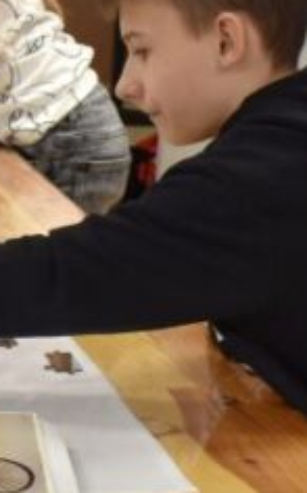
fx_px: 1879
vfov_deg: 14.9
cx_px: -282
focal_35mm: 140
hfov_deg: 8.9
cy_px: 230
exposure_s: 1/60
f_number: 4
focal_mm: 18
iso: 500
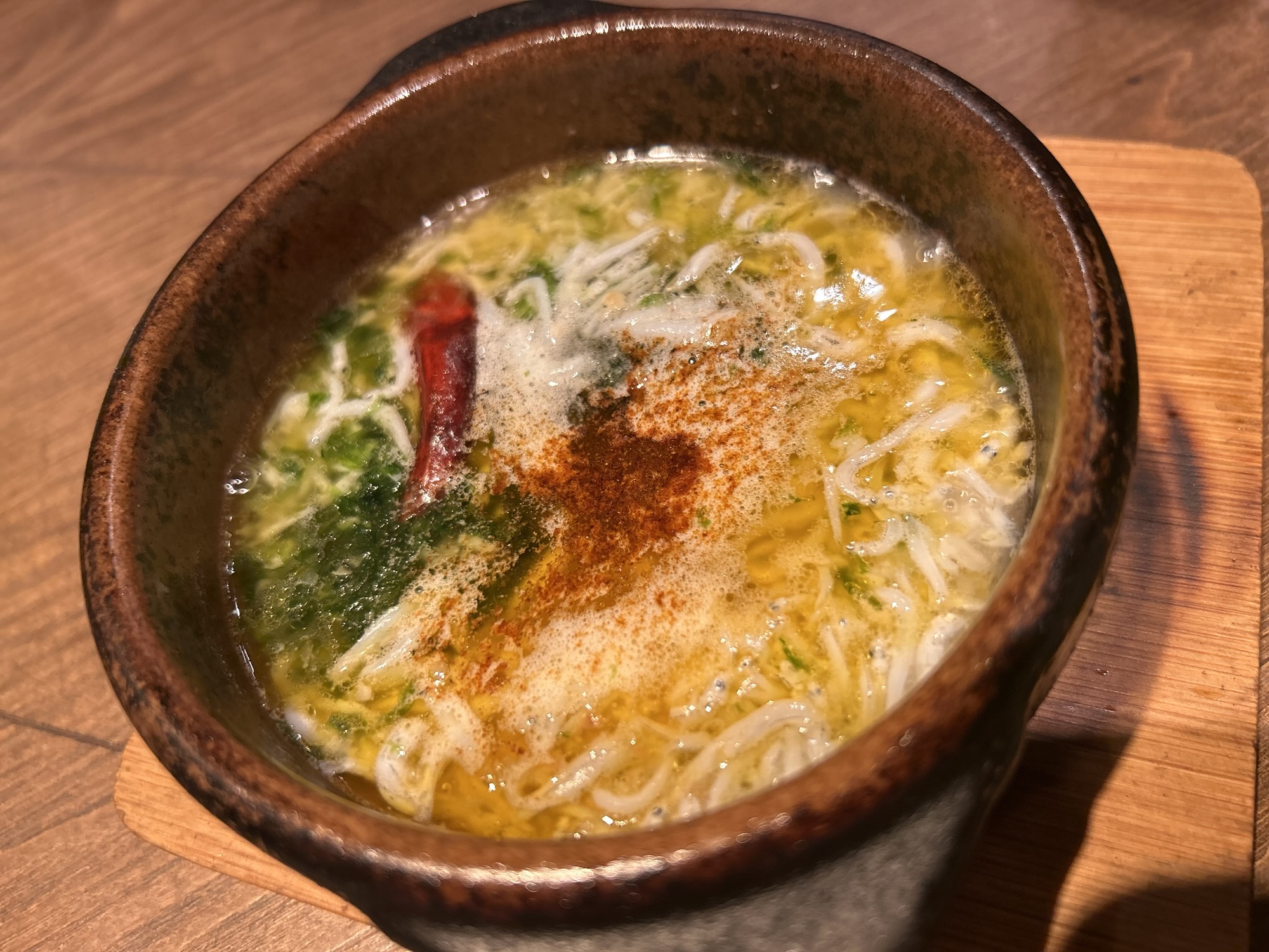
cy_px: 476
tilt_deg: -56.3
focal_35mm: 26
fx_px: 953
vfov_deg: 53.1
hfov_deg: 67.3
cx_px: 634
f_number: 1.5
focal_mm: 5.7
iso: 100
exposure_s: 1/50
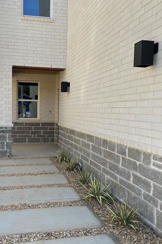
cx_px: 45
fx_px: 223
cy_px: 120
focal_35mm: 33
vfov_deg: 57.2
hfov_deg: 39.1
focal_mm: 6.86
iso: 80
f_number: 1.78
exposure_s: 1/2591
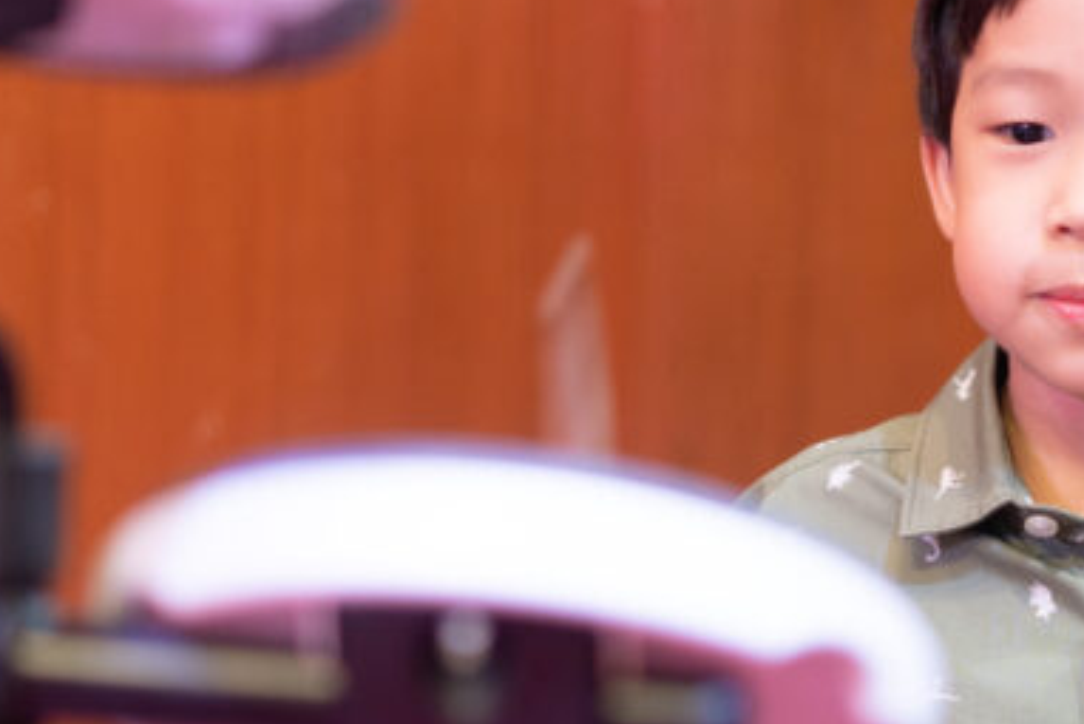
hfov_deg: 14.2
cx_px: 831
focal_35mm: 144
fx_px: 4337
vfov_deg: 9.5
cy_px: 515
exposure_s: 1/100
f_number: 1.8
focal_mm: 55
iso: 640
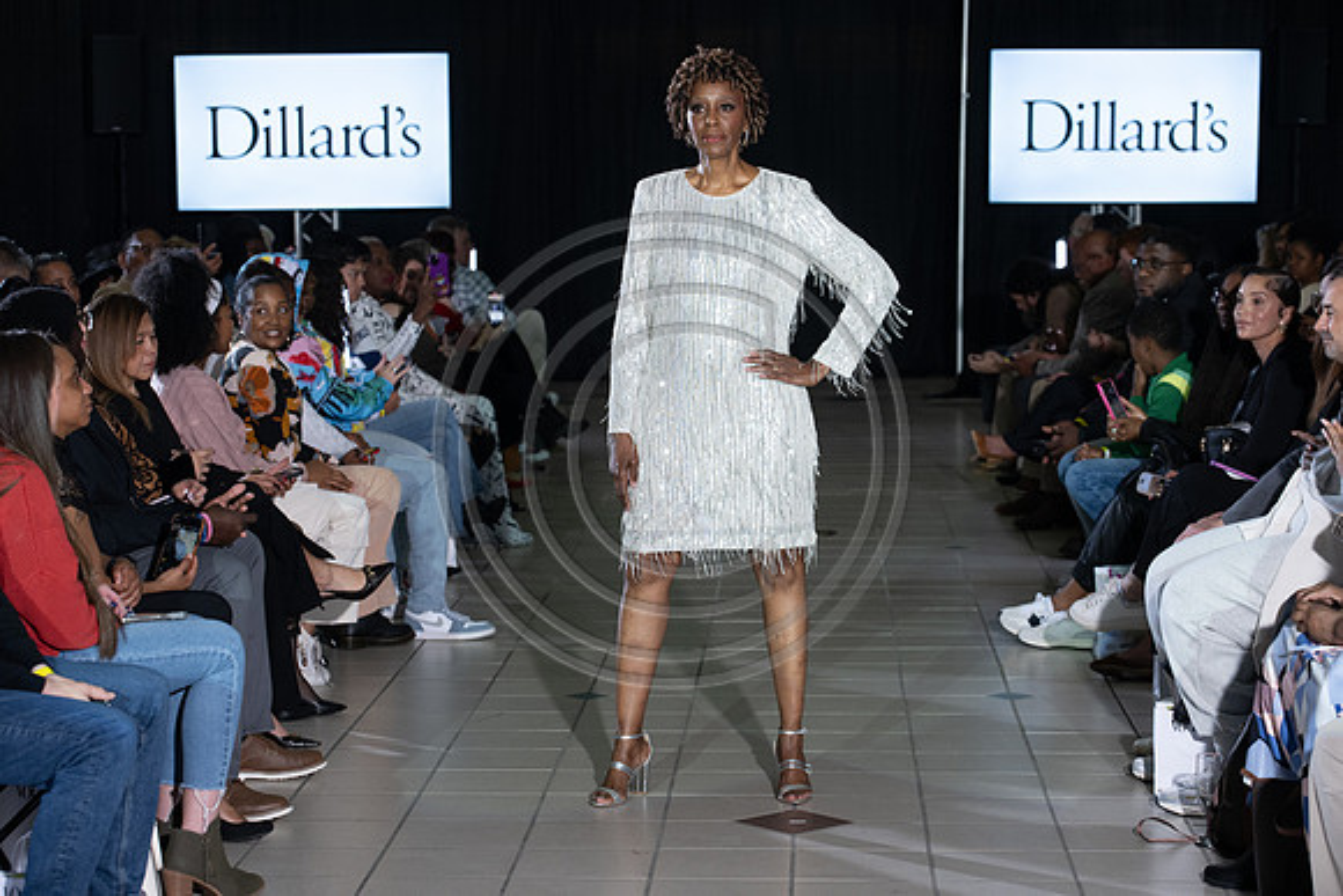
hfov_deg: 23.6
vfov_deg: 15.9
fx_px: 3209
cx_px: 672
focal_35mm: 86
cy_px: 448
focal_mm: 86
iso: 1250
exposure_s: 1/160
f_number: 5
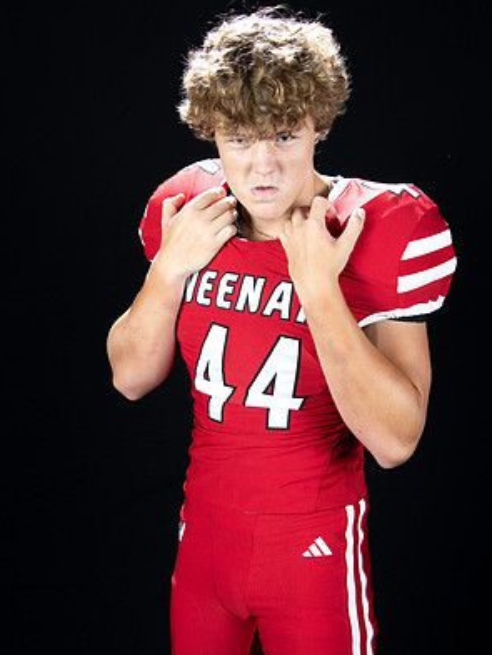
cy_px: 343
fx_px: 1042
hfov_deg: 26.6
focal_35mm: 55
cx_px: 247
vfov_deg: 34.9
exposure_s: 1/160
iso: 320
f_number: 9
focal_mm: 50
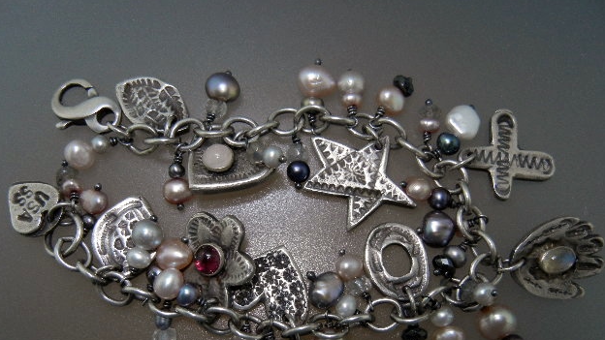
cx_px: 301
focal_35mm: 38
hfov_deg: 52.8
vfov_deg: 30.9
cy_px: 230
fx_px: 610
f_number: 7.2
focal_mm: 6.2
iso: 360
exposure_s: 1/30
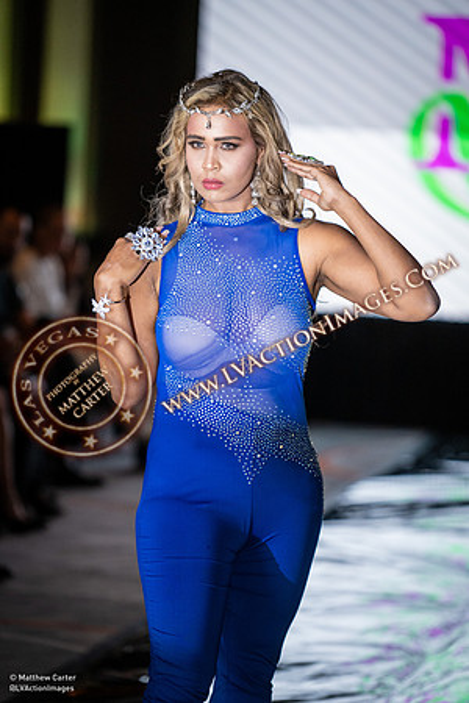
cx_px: 234
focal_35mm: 150
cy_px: 352
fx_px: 2931
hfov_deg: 9.1
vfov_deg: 13.7
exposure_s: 1/1000
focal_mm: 150
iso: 2500
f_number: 2.8
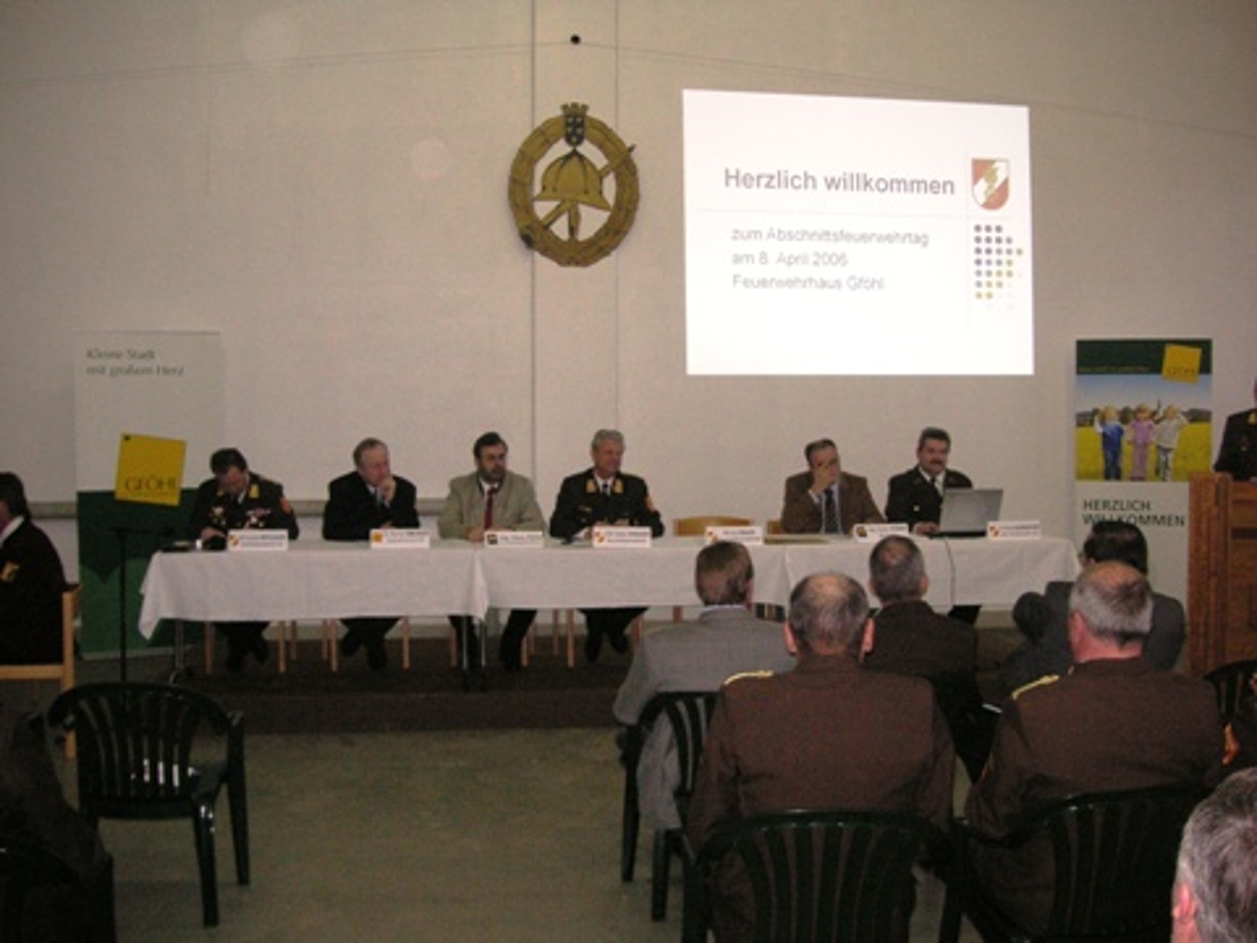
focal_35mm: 37
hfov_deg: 50.1
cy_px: 472
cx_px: 628
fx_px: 1344
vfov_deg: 38.7
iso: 160
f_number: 2.8
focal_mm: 6.1
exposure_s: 1/45
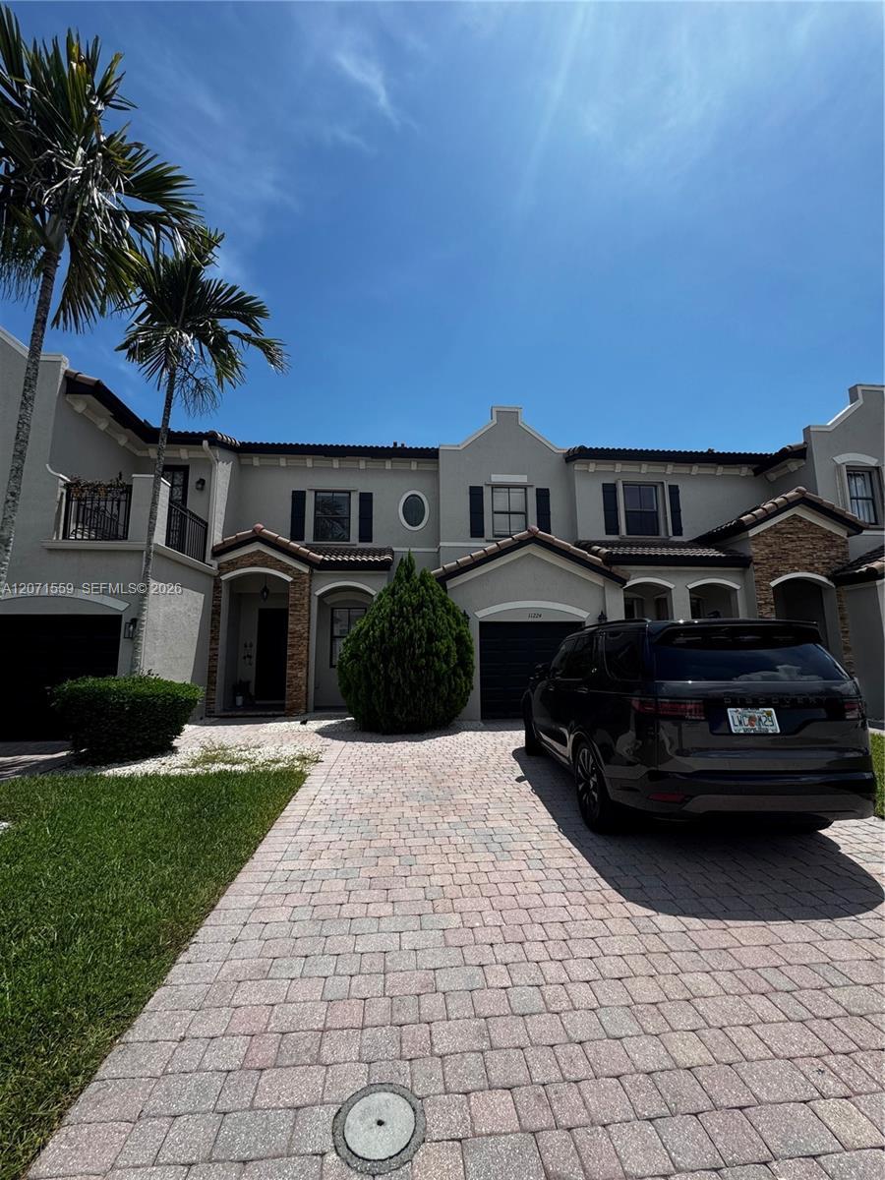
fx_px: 477
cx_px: 442
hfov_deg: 85.7
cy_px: 590
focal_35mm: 14
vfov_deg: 102.1
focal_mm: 2.22
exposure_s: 1/2273
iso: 50
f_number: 2.2
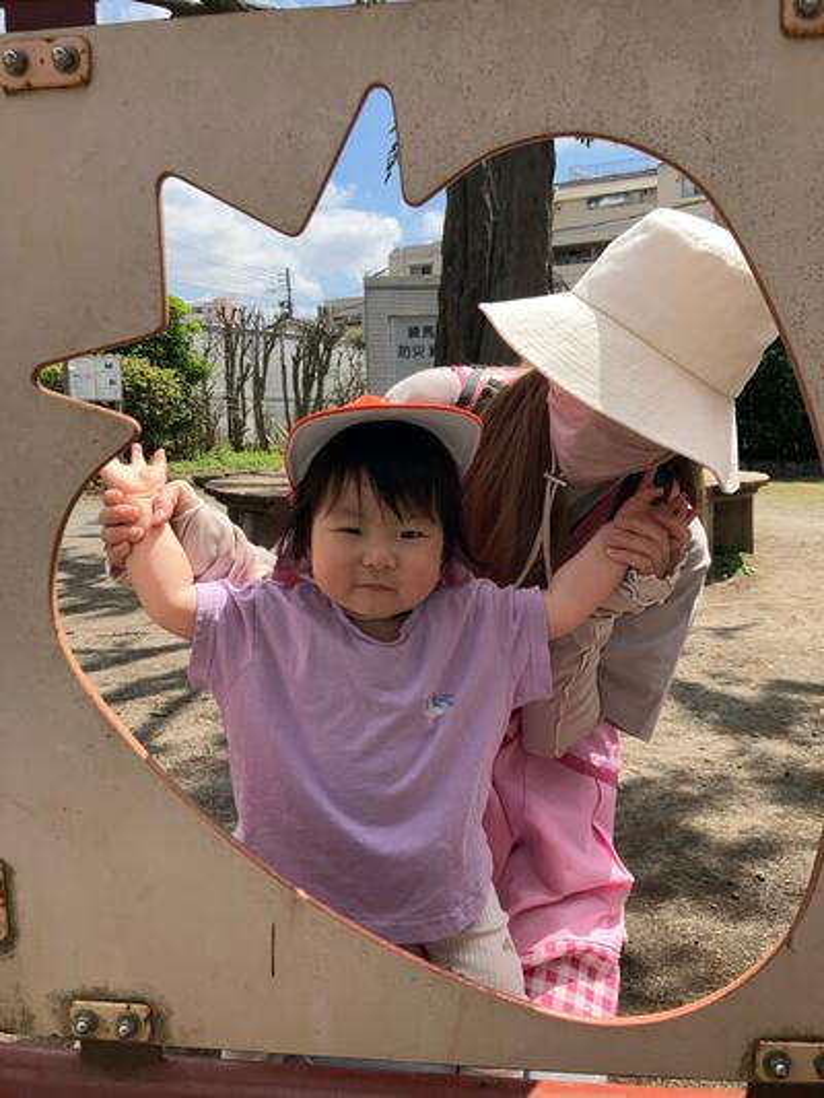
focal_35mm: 28
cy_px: 549
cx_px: 412
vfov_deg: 63.4
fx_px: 888
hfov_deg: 49.8
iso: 20
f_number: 1.8
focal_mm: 3.99
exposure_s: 1/2208
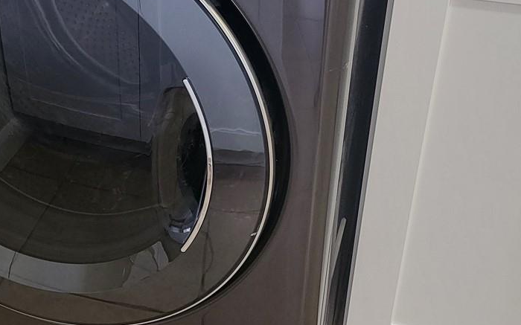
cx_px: 20
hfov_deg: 30.5
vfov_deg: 20.4
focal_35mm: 63
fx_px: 894
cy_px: 65
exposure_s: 1/40
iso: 200
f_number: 1.8
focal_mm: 4.25
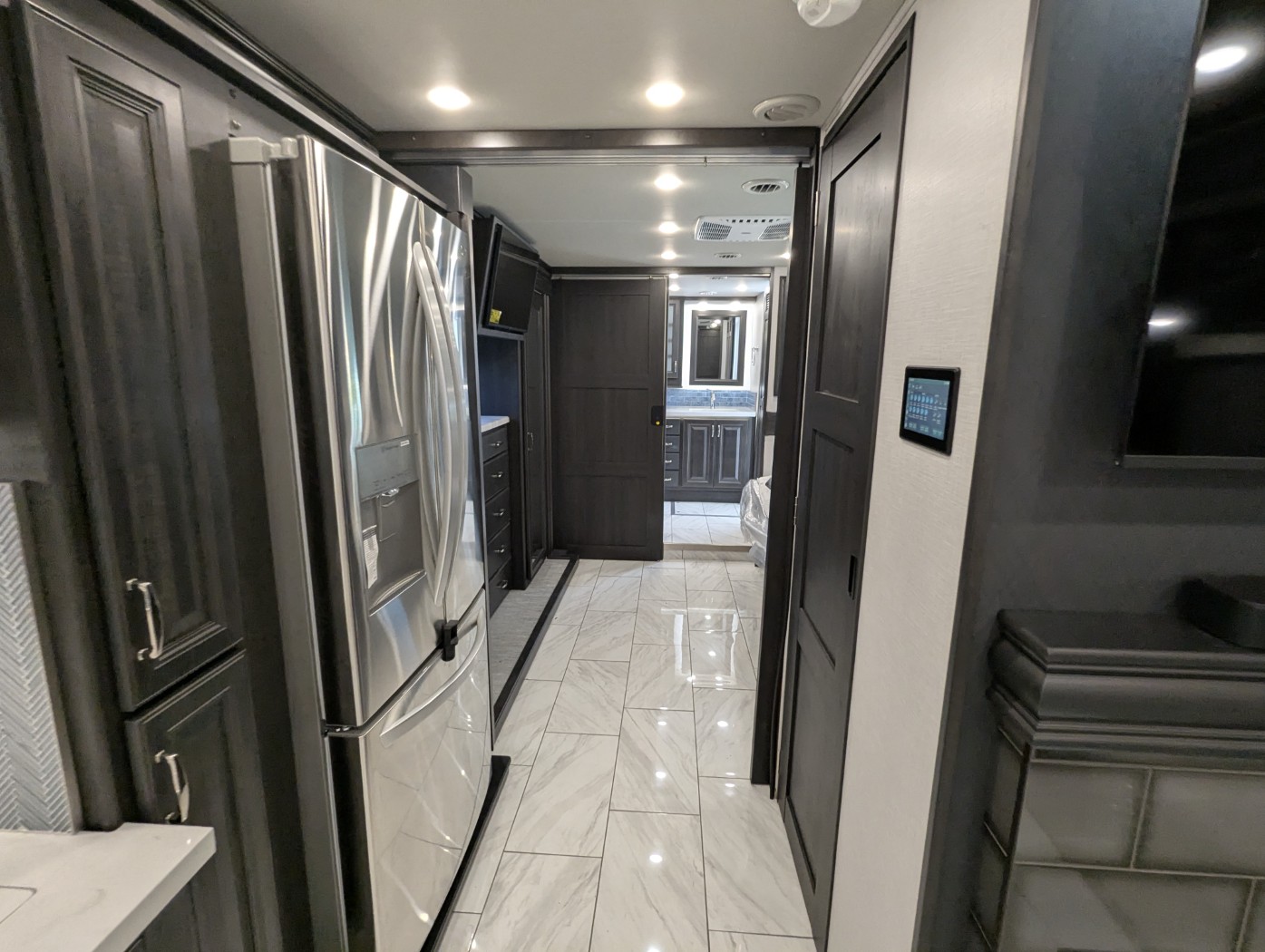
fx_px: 585
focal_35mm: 16
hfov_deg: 94.4
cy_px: 476
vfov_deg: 78.2
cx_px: 632
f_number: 2.2
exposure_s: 1/66.7
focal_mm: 2.35
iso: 274
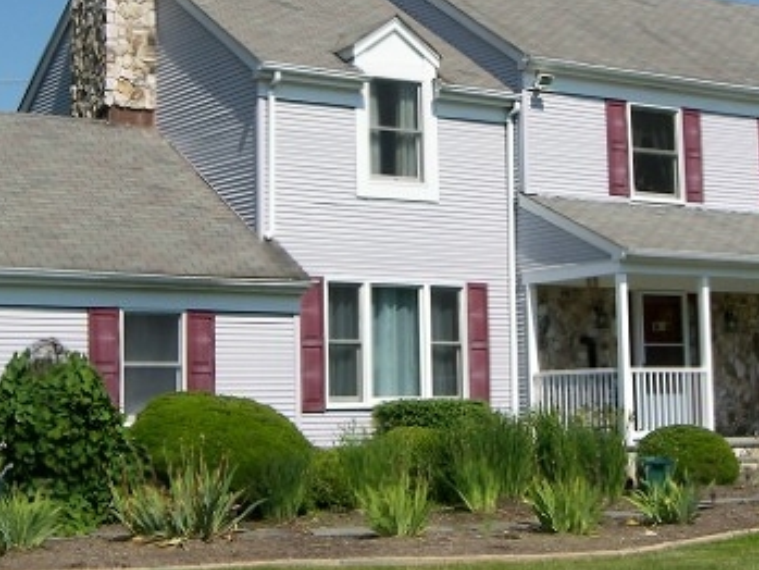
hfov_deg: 25.0
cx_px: 320
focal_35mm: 78
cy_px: 200
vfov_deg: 18.9
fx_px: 1711
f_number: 3.2
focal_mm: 7.1
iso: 50
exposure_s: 1/1000
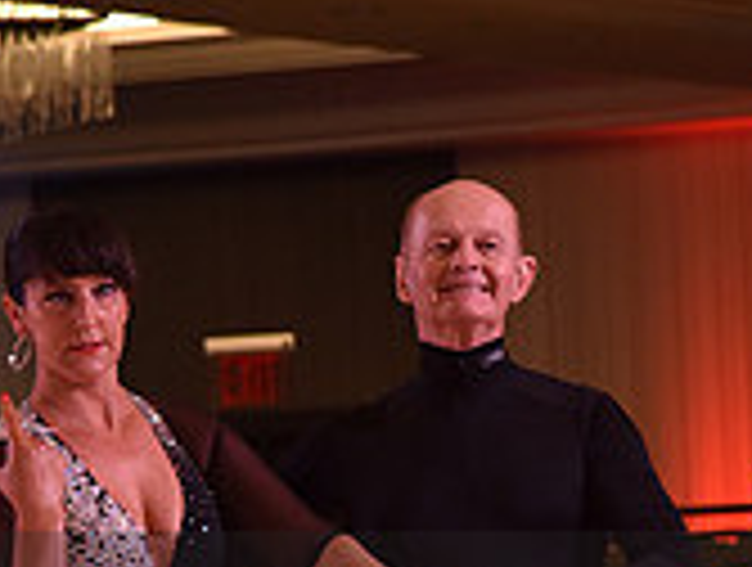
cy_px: 684
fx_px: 8708
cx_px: 358
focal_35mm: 400
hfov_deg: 4.9
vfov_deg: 3.7
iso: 1250
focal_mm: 120
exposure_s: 1/250
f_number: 5
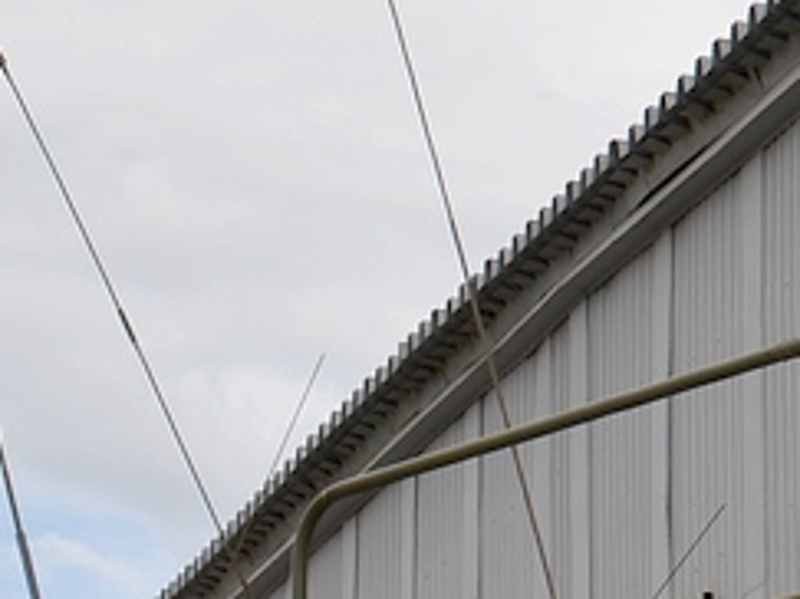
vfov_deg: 10.4
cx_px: 760
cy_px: 1287
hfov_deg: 15.2
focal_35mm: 128
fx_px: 2957
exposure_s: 1/200
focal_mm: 18
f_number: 9
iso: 100
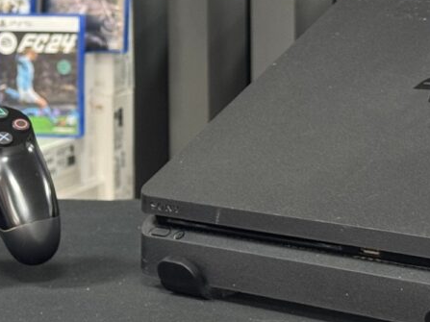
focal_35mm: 129
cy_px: -28
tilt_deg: -1.0
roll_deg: +0.3
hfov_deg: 15.3
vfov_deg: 11.3
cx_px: 212
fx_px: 1602
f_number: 1.78
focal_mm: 6.76
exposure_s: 1/40
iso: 320
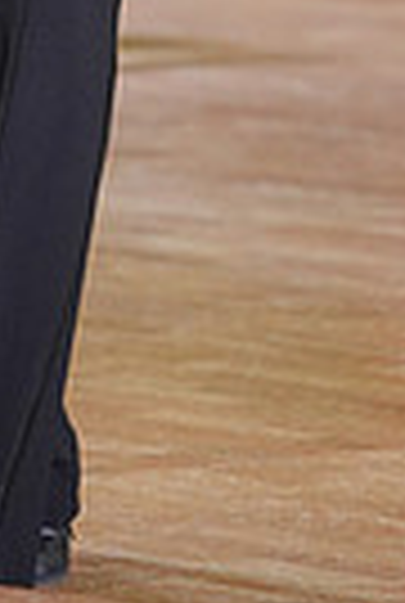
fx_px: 8041
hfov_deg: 2.9
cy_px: -297
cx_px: -304
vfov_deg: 4.3
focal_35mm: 479
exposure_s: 1/400
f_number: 4
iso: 2500
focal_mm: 111
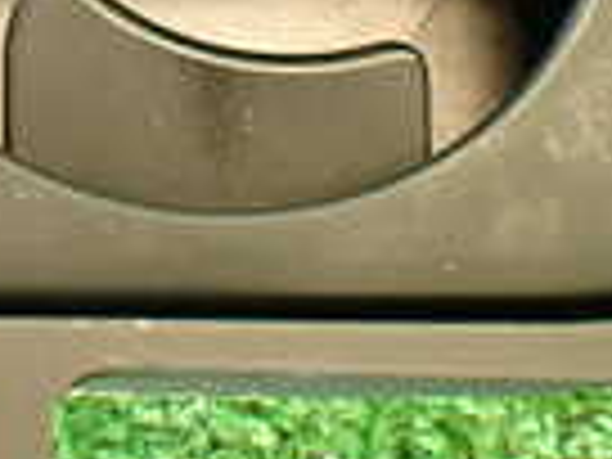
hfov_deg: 14.4
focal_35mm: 132
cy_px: -86
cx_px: -162
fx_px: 2334
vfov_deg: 11.0
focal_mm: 5.4
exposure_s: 1/30
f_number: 2.3
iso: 400
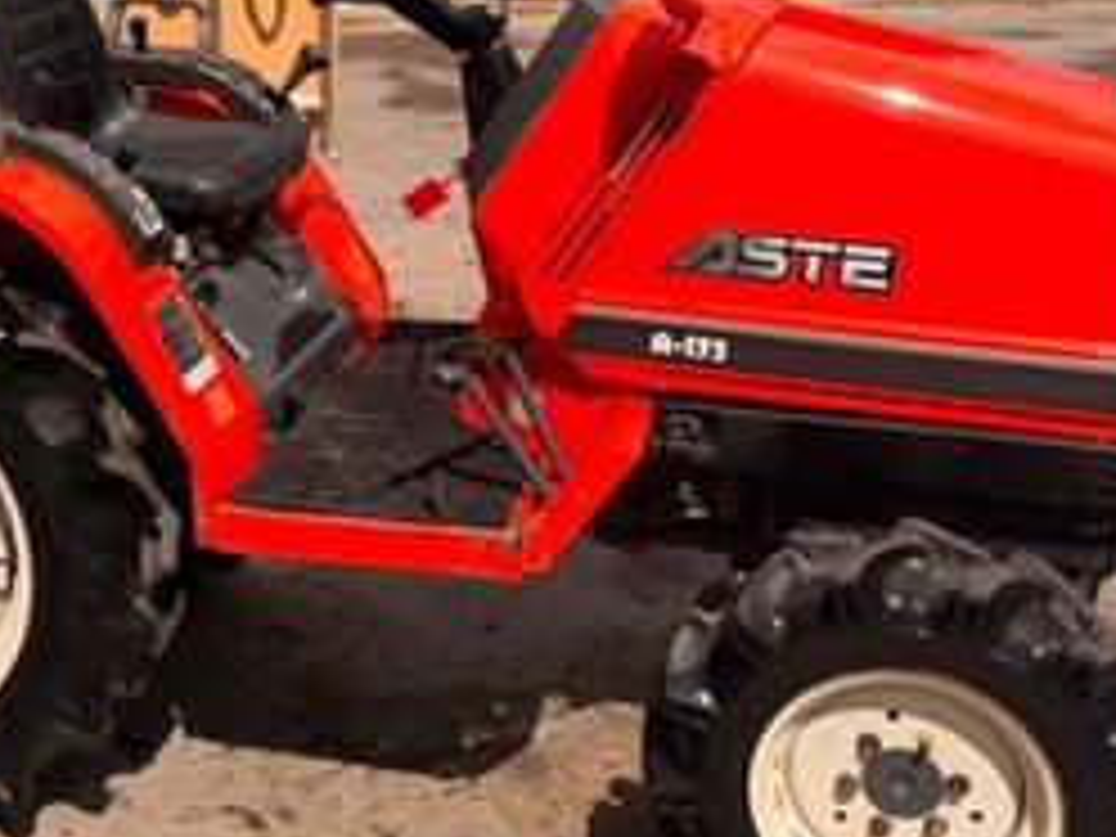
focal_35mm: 58
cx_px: 216
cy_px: 198
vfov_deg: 24.9
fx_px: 1870
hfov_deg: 32.3
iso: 80
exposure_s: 1/6711
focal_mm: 6.76
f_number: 1.78
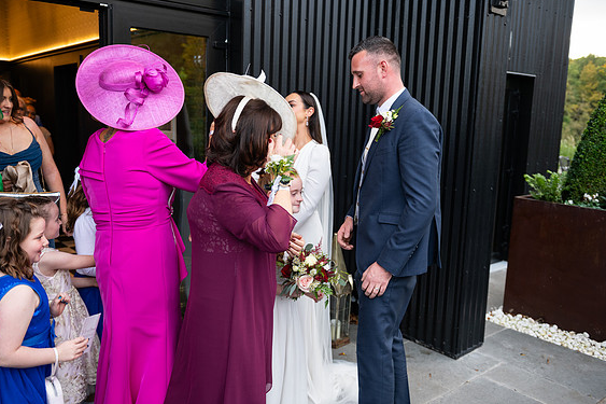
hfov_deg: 57.2
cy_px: 201
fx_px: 555
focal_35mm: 33
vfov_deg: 39.9
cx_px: 297
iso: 320
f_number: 3.5
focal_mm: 32
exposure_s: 1/160
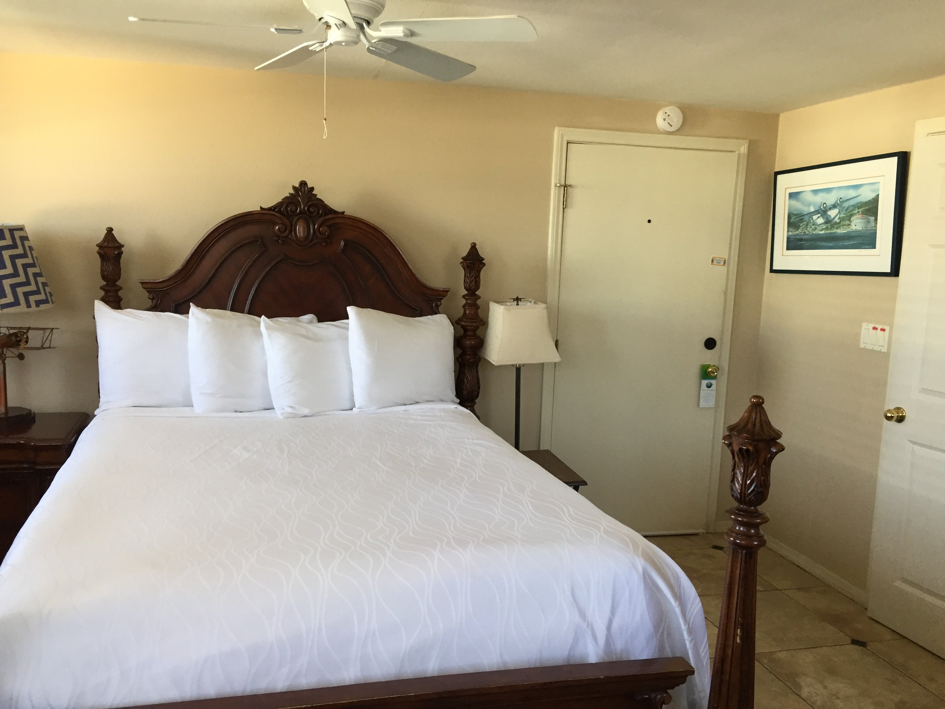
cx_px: 472
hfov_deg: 61.7
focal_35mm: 29
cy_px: 354
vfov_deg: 48.2
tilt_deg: -8.1
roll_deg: -3.2
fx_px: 792
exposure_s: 1/30
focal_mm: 4.15
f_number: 2.2
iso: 50
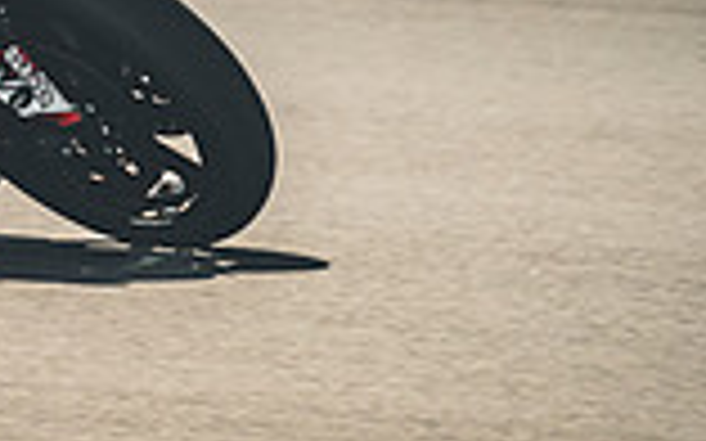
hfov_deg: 2.0
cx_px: -522
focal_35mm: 1071
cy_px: -250
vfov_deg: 1.2
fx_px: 20600
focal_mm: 189.7
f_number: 5
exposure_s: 1/1600
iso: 500
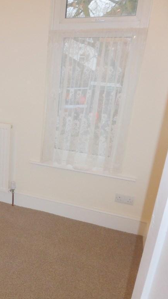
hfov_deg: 29.6
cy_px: 149
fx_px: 277
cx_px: -26
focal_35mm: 35
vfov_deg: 56.6
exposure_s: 1/60
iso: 100
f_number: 3.3
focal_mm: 4.3
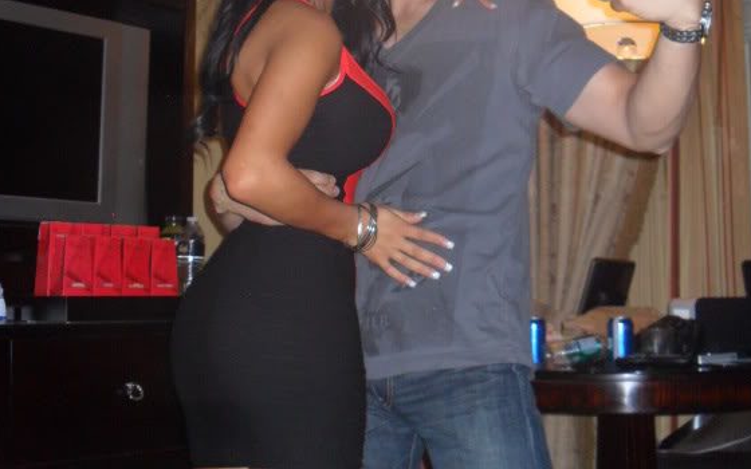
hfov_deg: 38.2
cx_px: 396
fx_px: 1085
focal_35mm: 53
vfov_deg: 24.3
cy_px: 149
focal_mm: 6.3
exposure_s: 1/45
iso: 200
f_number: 3
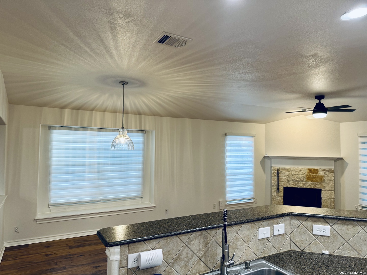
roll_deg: -0.9
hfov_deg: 71.6
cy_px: 138
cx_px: 184
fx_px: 254
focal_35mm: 24
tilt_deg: +1.4
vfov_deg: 56.8
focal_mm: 6.76
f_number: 1.78
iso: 125
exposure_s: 1/60
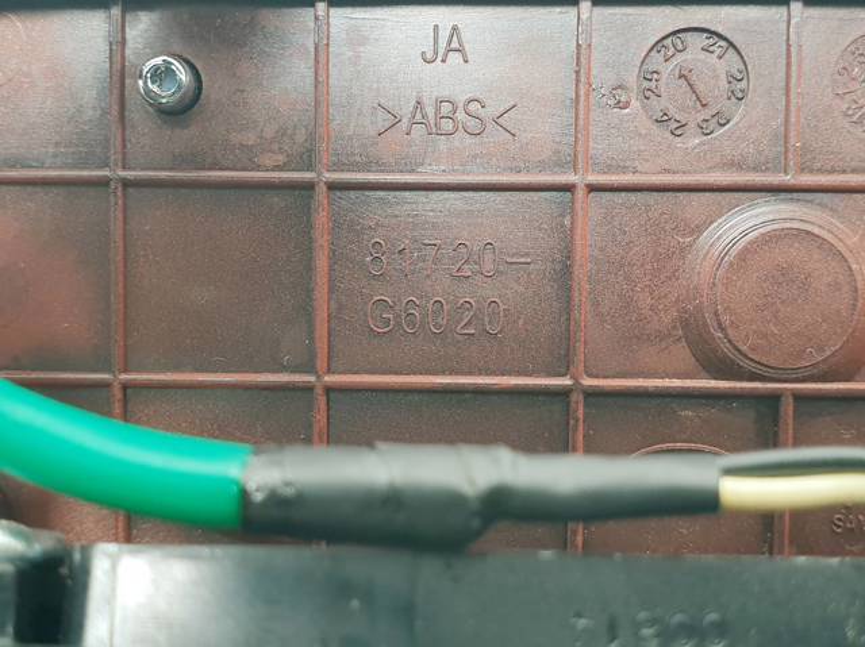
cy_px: 324
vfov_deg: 53.0
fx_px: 649
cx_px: 432
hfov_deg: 67.3
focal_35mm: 26
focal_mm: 4.3
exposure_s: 1/50
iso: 50
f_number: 2.4
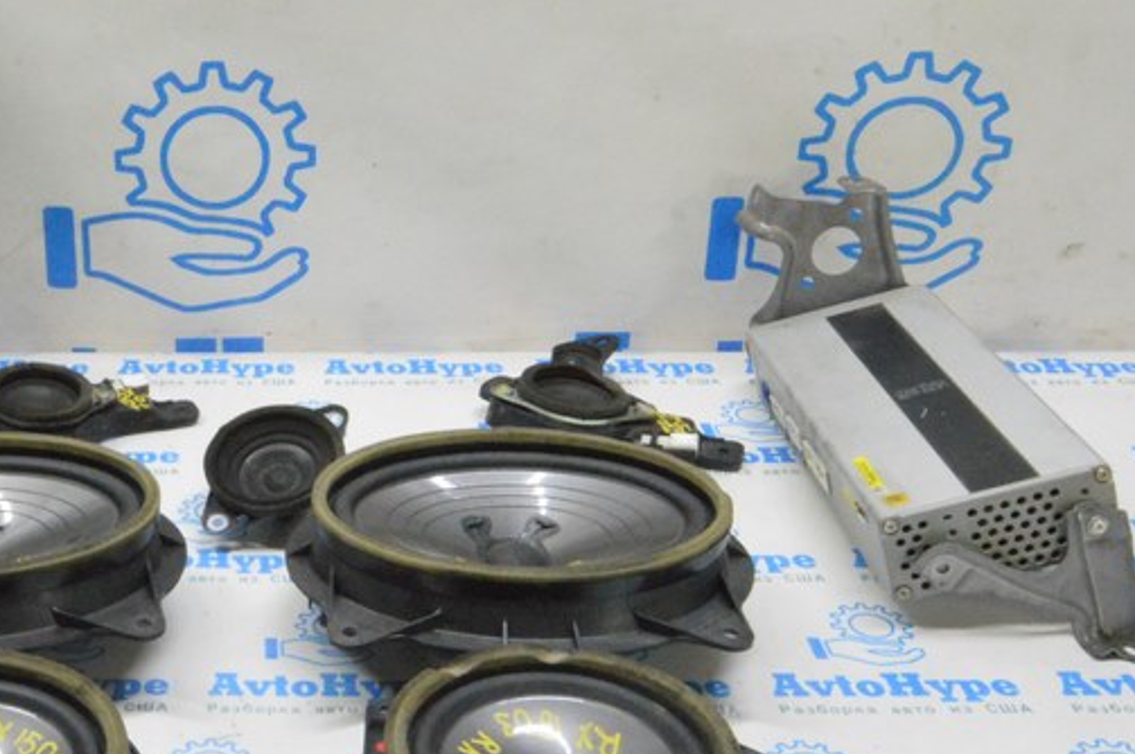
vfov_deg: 24.5
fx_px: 1732
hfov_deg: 34.4
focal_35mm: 55
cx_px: 129
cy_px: 310
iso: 6400
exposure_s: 1/15
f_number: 20
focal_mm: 18
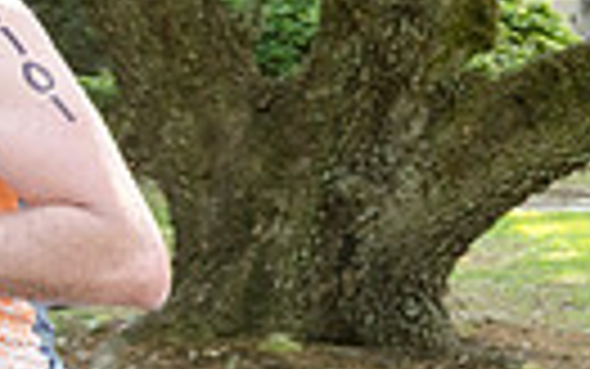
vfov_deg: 3.9
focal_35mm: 338
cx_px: 784
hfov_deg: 6.2
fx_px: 5437
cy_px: 279
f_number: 5
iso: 800
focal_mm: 50
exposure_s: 1/640
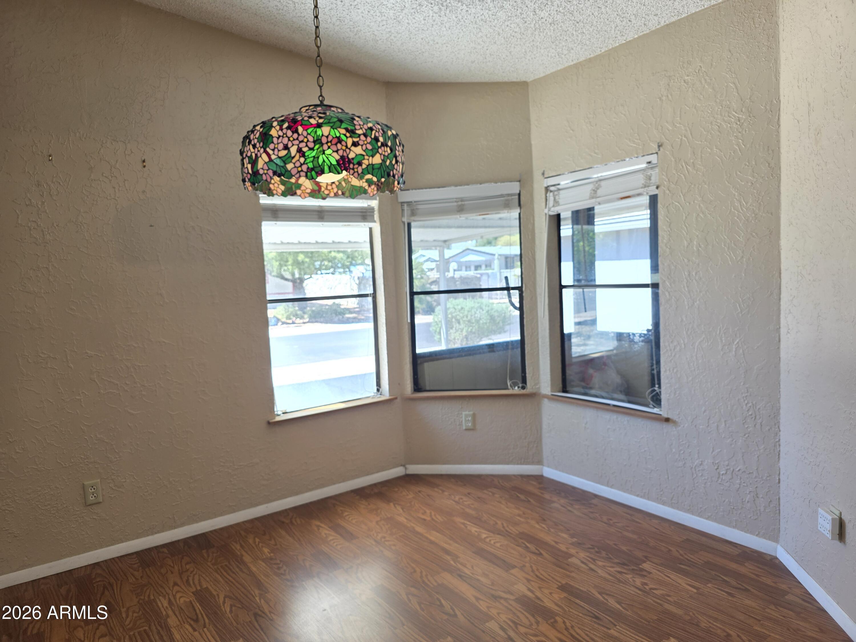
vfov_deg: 58.9
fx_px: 569
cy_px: 321
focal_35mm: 23
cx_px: 428
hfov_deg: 73.9
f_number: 1.7
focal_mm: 6.3
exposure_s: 1/120
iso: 80
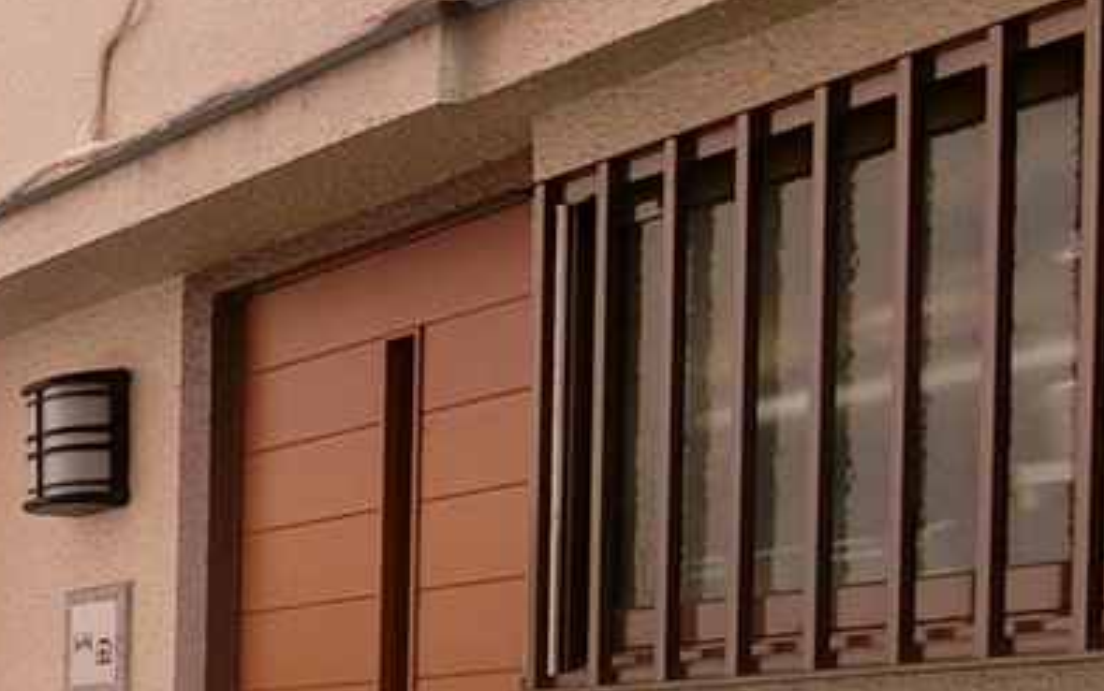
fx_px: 2468
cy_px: 947
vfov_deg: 15.1
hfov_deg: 18.2
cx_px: -1028
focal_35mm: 82
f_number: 2.7
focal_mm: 4.06
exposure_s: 1/640
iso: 80
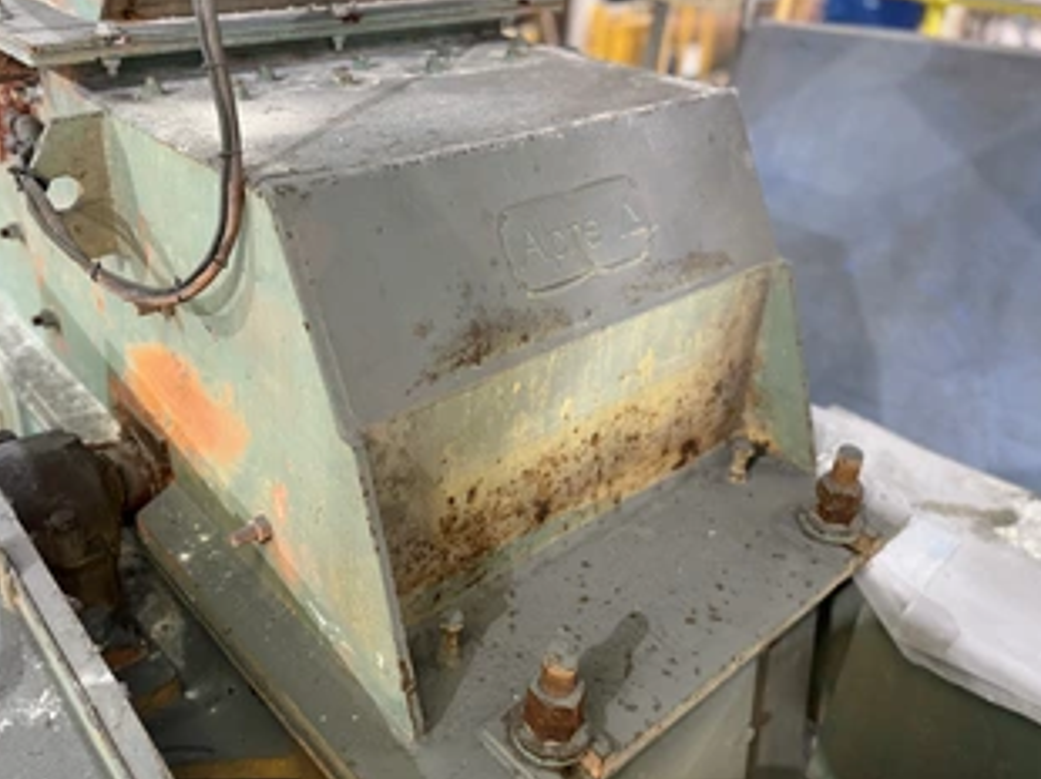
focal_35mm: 31
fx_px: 932
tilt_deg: -26.6
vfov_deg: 45.2
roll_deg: -2.3
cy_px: 322
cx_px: 433
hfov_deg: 58.1
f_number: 1.78
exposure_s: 1/60
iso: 500
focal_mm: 6.76
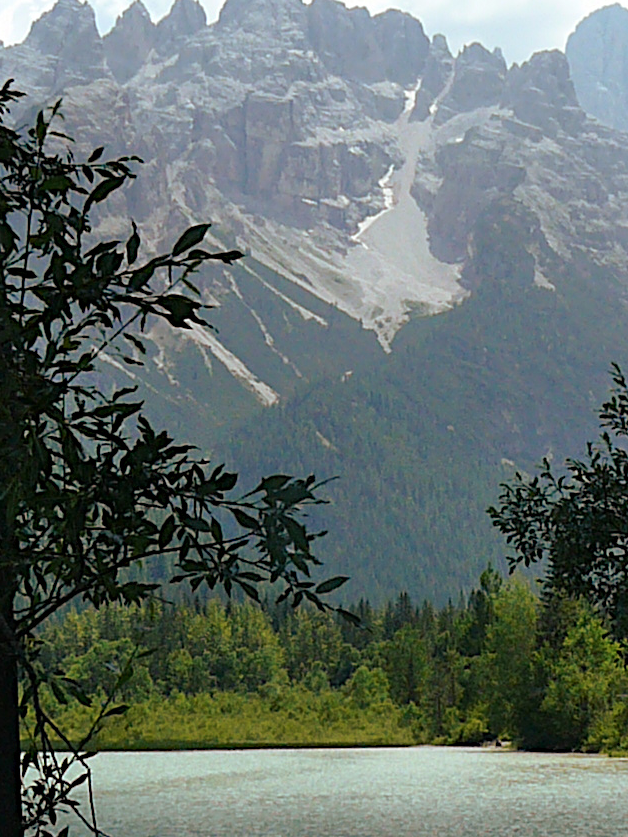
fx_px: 2588
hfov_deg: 13.8
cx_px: 349
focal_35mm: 107
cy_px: 397
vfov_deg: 18.4
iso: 80
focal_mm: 5.2
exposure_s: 1/640
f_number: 5
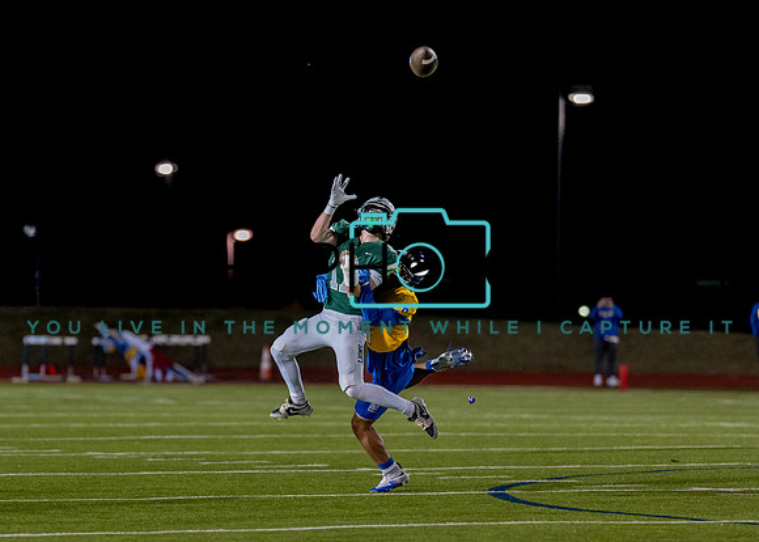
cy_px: 308
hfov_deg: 7.6
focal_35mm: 266
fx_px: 5724
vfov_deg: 5.4
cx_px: 313
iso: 1600
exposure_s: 1/1250
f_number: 1.8
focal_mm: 135
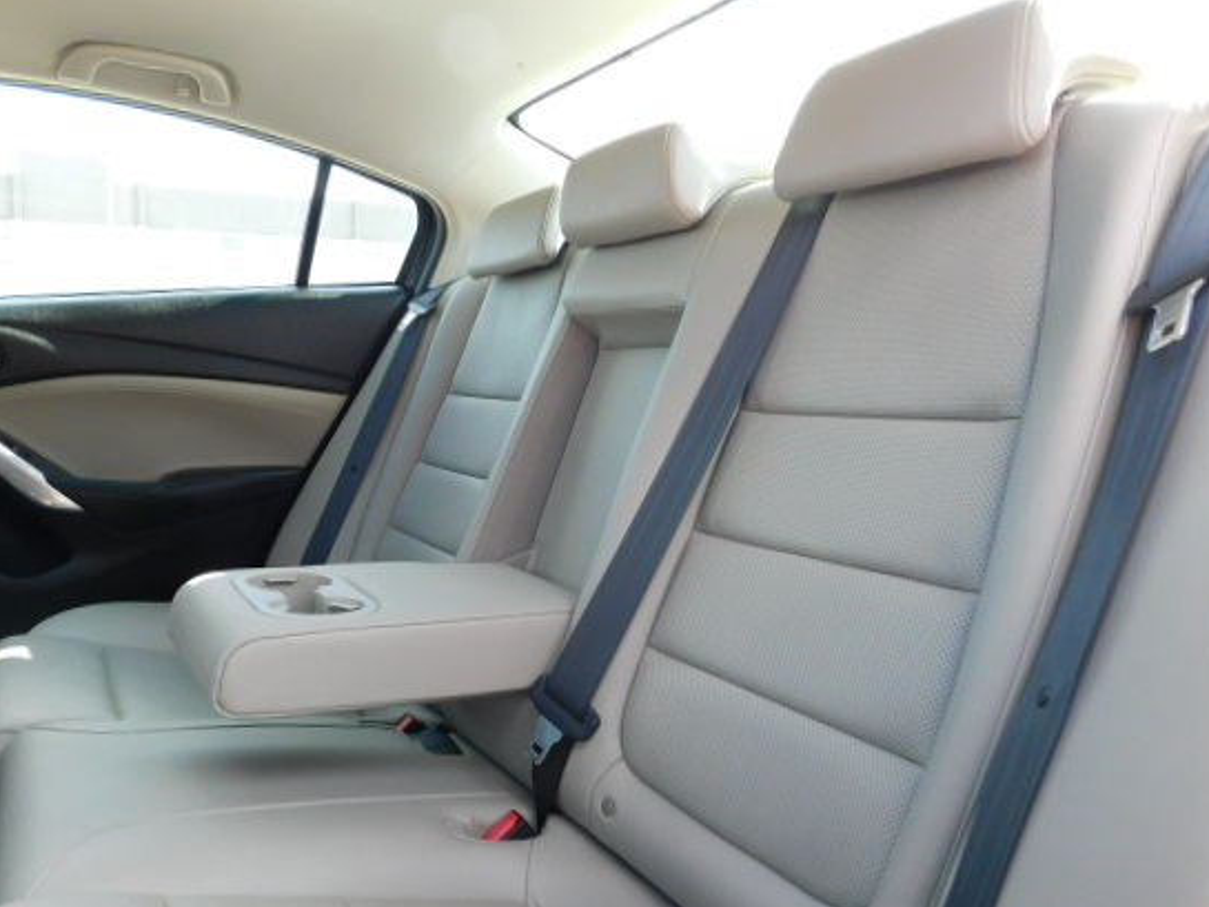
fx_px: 943
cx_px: 528
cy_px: 452
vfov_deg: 51.4
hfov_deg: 65.1
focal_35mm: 27
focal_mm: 4
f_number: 3
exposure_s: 1/125
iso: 125
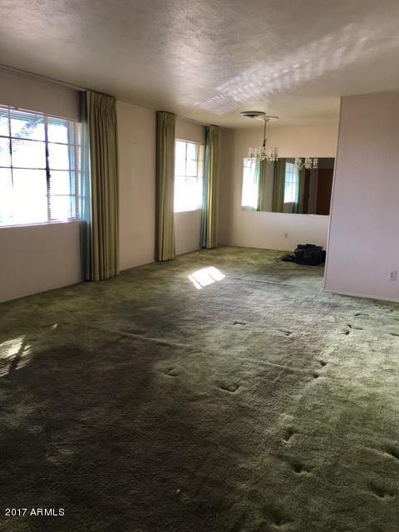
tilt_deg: -9.9
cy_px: 266
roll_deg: -1.6
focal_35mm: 29
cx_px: 200
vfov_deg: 61.7
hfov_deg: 48.2
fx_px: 446
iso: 25
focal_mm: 4.15
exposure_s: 1/15
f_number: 2.2
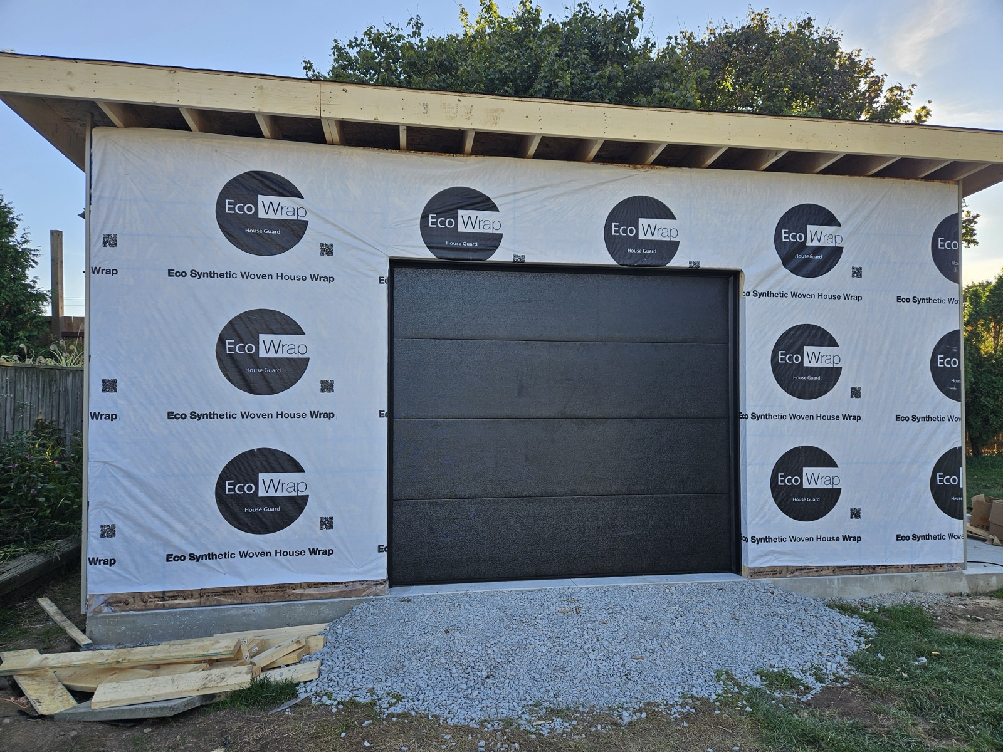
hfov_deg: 73.9
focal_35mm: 23
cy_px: 376
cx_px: 502
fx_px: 666
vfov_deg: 58.9
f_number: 1.8
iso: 25
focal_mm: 5.4
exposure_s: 1/381
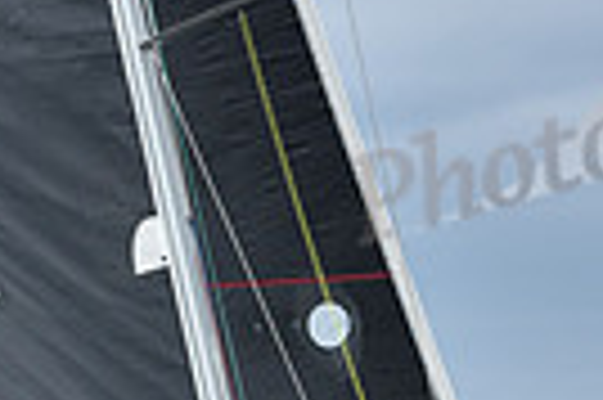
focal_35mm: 627
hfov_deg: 3.3
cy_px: 838
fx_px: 10489
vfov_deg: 2.2
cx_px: 122
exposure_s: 1/800
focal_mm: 145
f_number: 10
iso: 250
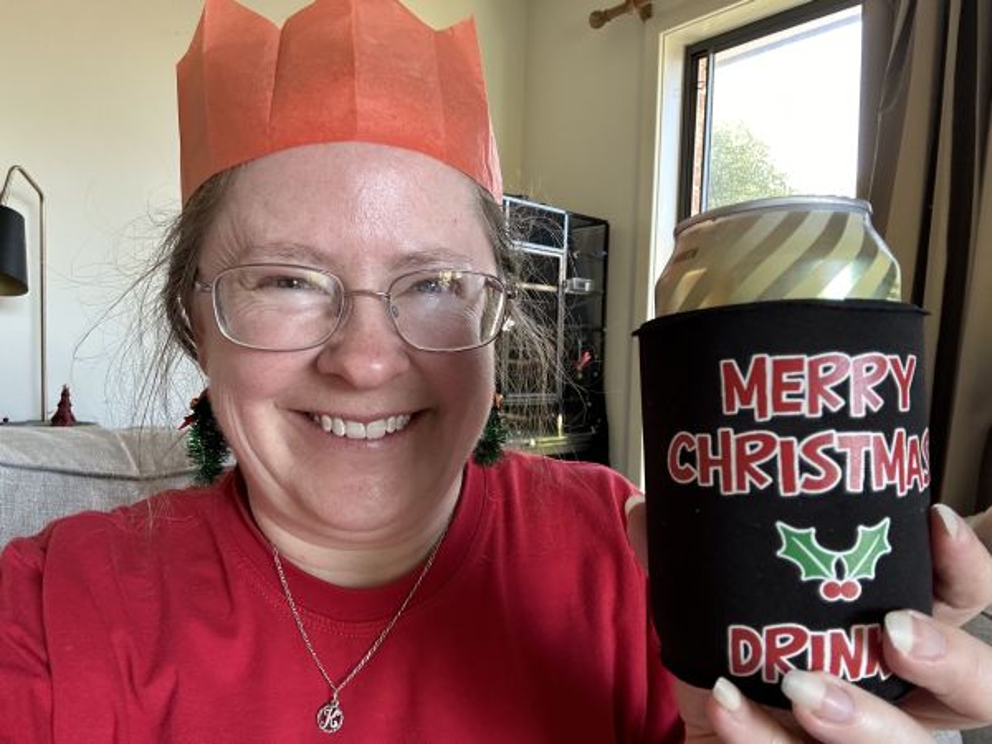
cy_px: 372
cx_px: 496
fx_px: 659
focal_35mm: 23
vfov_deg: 58.9
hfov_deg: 73.9
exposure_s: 1/60
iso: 160
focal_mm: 2.69
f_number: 1.9
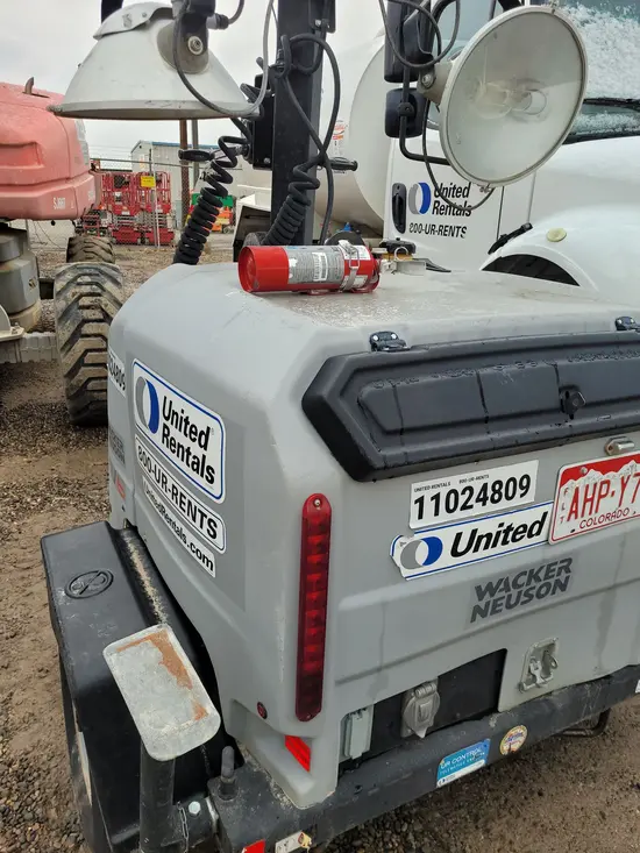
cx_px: 320
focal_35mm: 26
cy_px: 426
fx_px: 641
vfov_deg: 67.3
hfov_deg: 53.1
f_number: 1.8
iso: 40
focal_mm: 5.4
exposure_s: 1/163
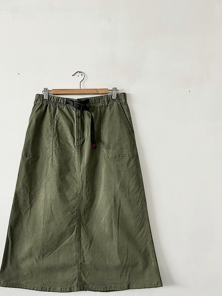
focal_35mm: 34
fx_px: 291
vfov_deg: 53.8
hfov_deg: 41.5
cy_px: 168
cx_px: 82
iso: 250
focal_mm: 5.7
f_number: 1.5
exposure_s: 1/60
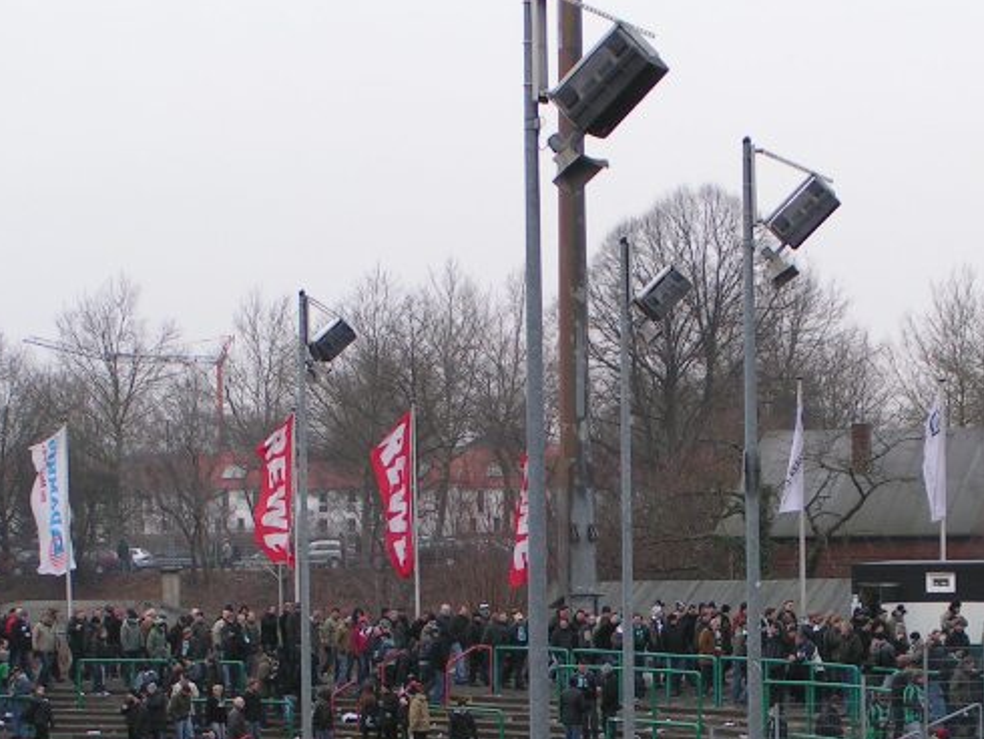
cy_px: 592
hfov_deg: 17.7
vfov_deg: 13.3
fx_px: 3157
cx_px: 617
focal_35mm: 111
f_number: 4
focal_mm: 10.5
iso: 50
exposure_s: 1/80
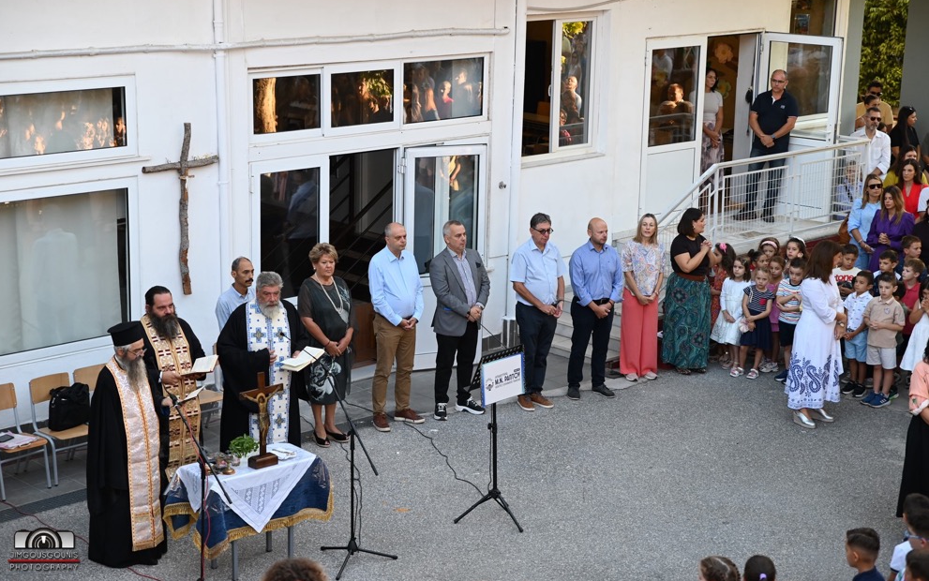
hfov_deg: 28.6
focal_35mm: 72
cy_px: 271
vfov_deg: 18.1
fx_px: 1823
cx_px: 461
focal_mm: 70
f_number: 3.2
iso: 640
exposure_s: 1/500
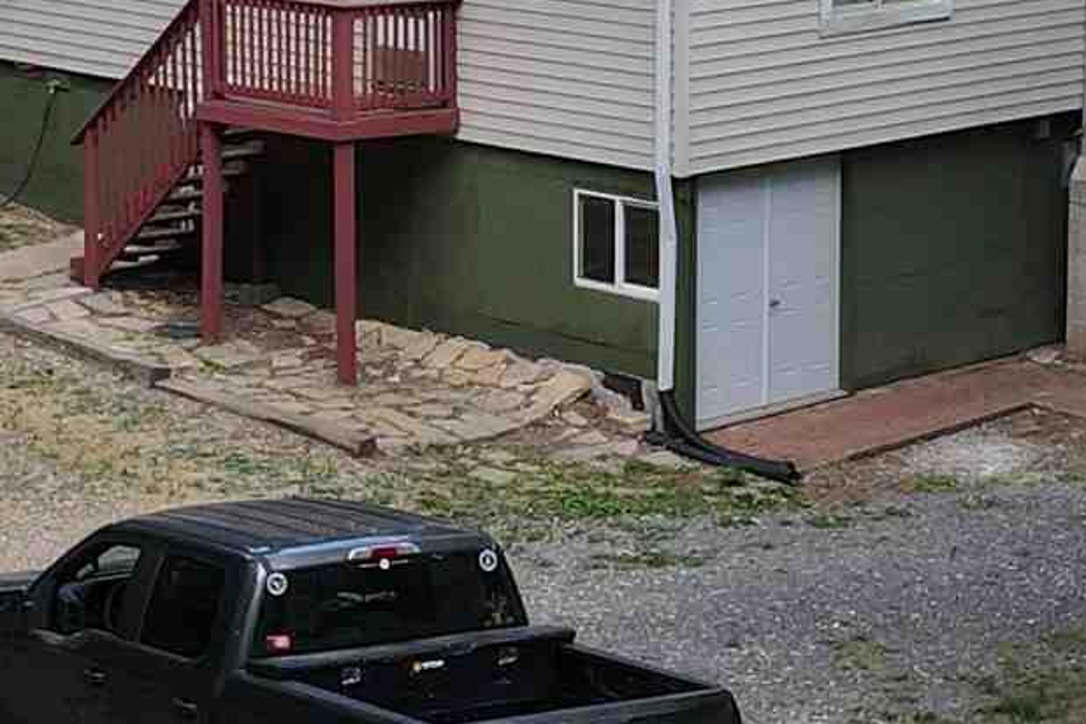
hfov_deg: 16.5
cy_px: 107
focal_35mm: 124
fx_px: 3740
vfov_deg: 11.0
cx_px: 562
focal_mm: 4.5
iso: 110
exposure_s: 1/200
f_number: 2.8
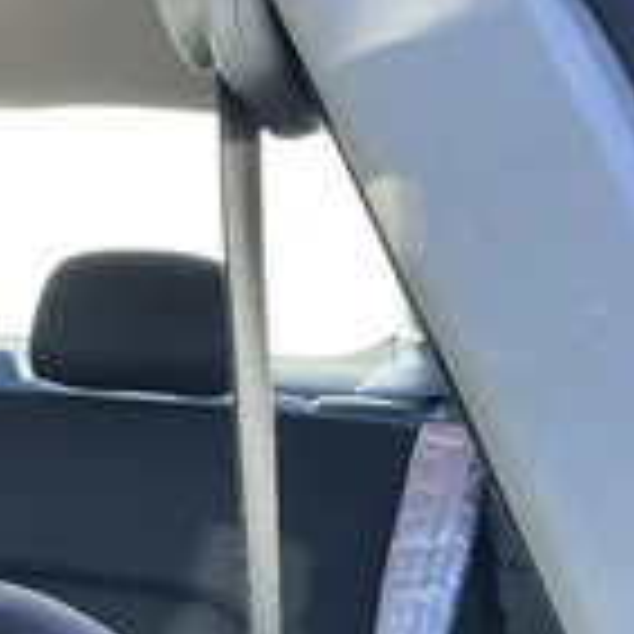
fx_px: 1450
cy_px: 306
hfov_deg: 22.2
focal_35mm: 70
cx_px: -184
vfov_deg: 24.7
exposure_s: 1/122
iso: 40
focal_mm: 3
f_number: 1.8
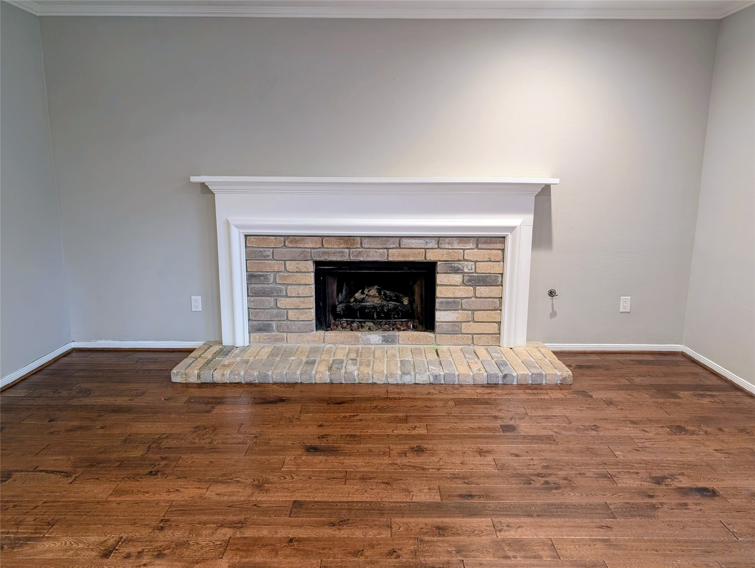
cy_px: 284
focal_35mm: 24
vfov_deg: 56.9
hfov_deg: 71.5
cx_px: 378
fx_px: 524
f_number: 1.68
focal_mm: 6.9
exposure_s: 1/24
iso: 126
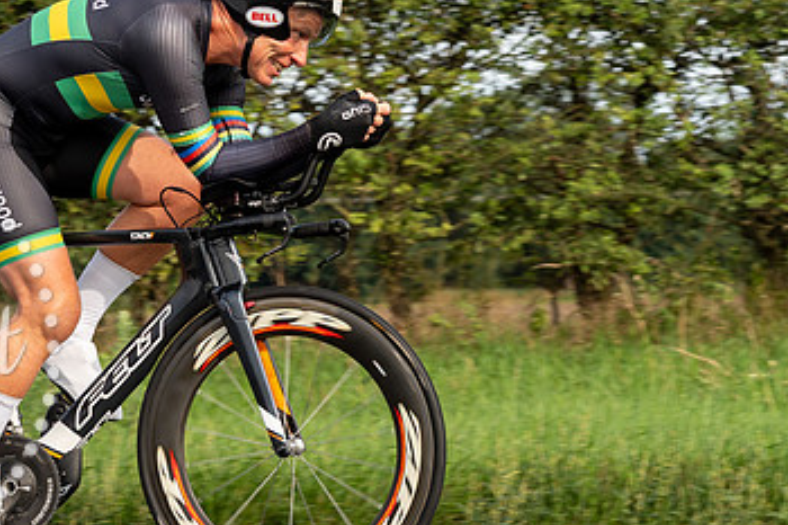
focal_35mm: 162
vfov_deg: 8.4
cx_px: 140
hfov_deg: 12.6
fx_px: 3544
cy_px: 89
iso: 125
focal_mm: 62
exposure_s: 1/640
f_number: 4.5
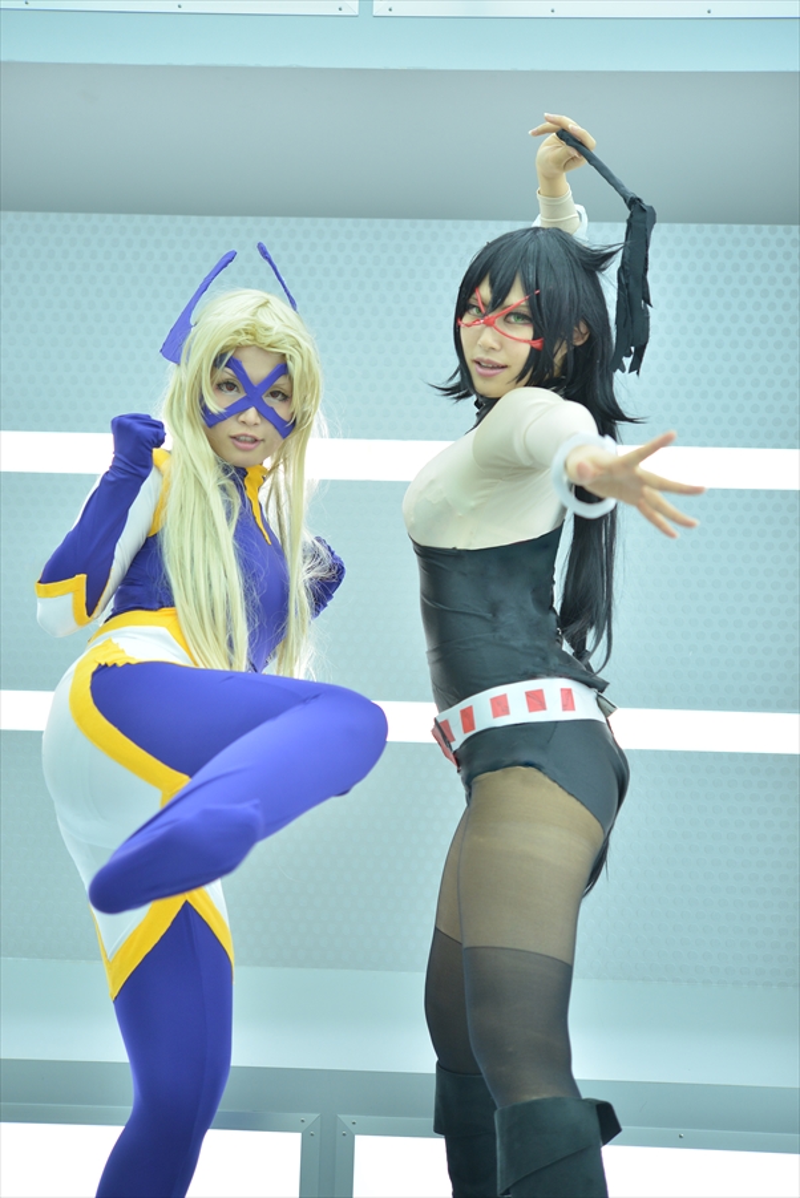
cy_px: 599
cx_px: 400
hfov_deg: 22.6
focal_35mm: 60
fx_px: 1998
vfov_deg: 33.4
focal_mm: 60
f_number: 2.8
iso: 500
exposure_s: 1/100
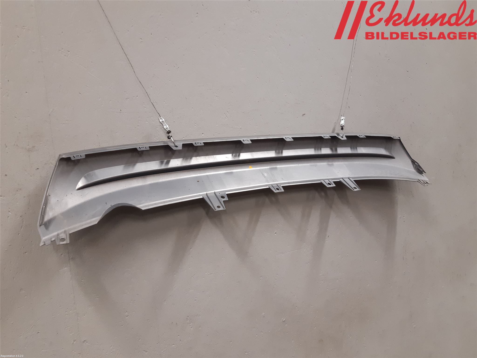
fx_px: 358
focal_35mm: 26
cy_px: 179
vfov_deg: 53.1
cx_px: 238
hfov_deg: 67.3
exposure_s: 1/50
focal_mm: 3.93
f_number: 1.7
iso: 125
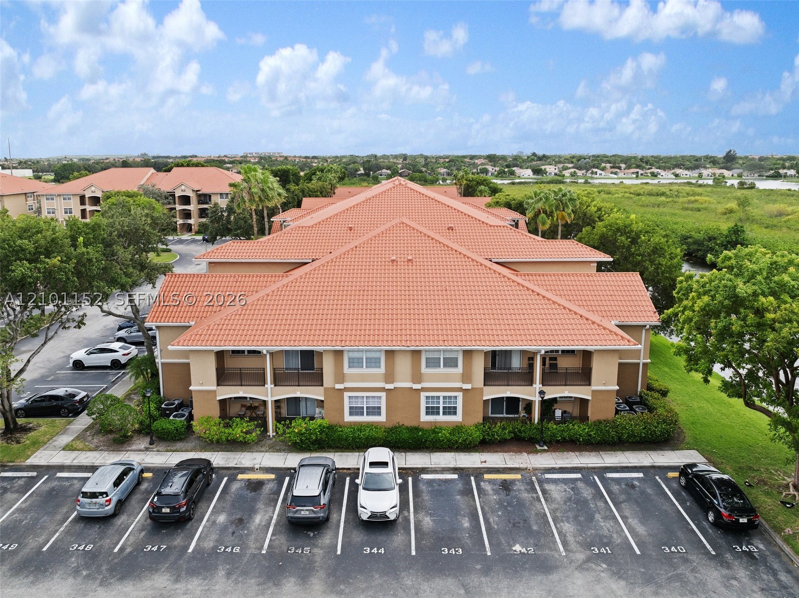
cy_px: 299
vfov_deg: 56.7
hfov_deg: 71.6
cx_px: 400
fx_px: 554
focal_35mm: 24
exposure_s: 1/1000
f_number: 2.8
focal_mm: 12.29
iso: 170
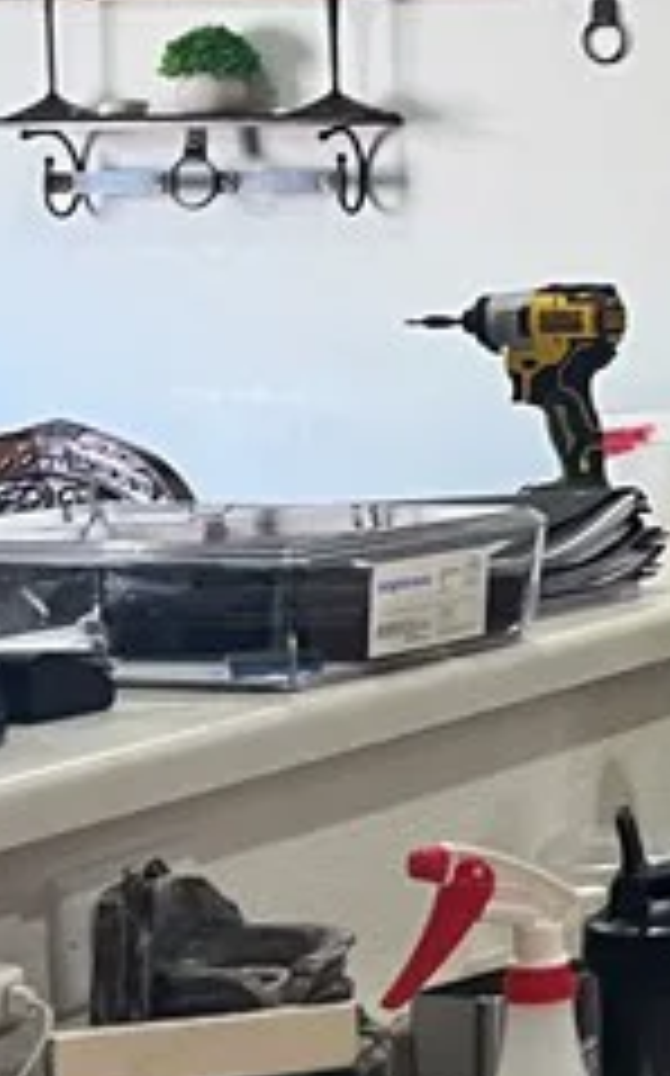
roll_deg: -0.1
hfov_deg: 9.7
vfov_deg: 17.7
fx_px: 3454
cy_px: 387
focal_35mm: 118
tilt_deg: -4.6
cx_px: 1646
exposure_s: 1/60
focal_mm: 5.1
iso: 100
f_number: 1.6
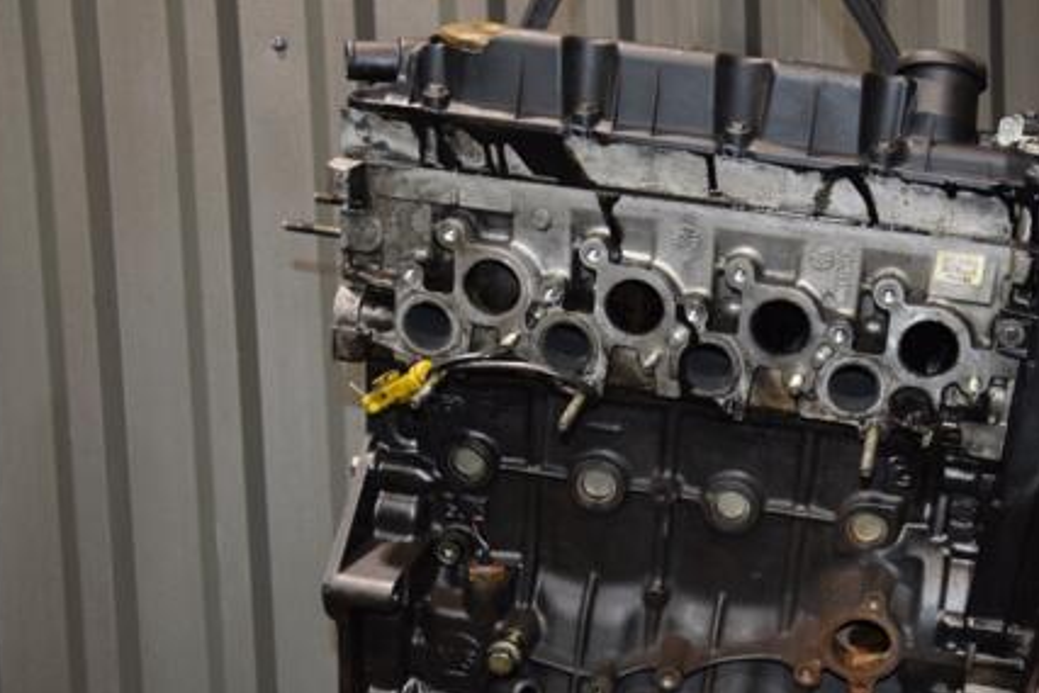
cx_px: 693
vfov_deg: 25.5
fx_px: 1521
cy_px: 484
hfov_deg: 37.3
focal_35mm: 53
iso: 800
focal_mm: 25
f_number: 5
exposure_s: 1/60
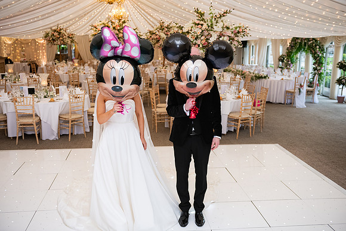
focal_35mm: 38
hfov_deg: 50.3
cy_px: 116
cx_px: 173
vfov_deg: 34.8
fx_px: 369
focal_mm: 38
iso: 640
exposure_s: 1/160
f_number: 3.5
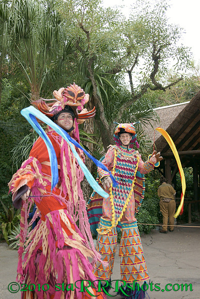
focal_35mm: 42
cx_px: 100
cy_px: 150
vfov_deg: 46.4
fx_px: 350
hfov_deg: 31.9
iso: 400
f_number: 3.2
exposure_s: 1/160
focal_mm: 28
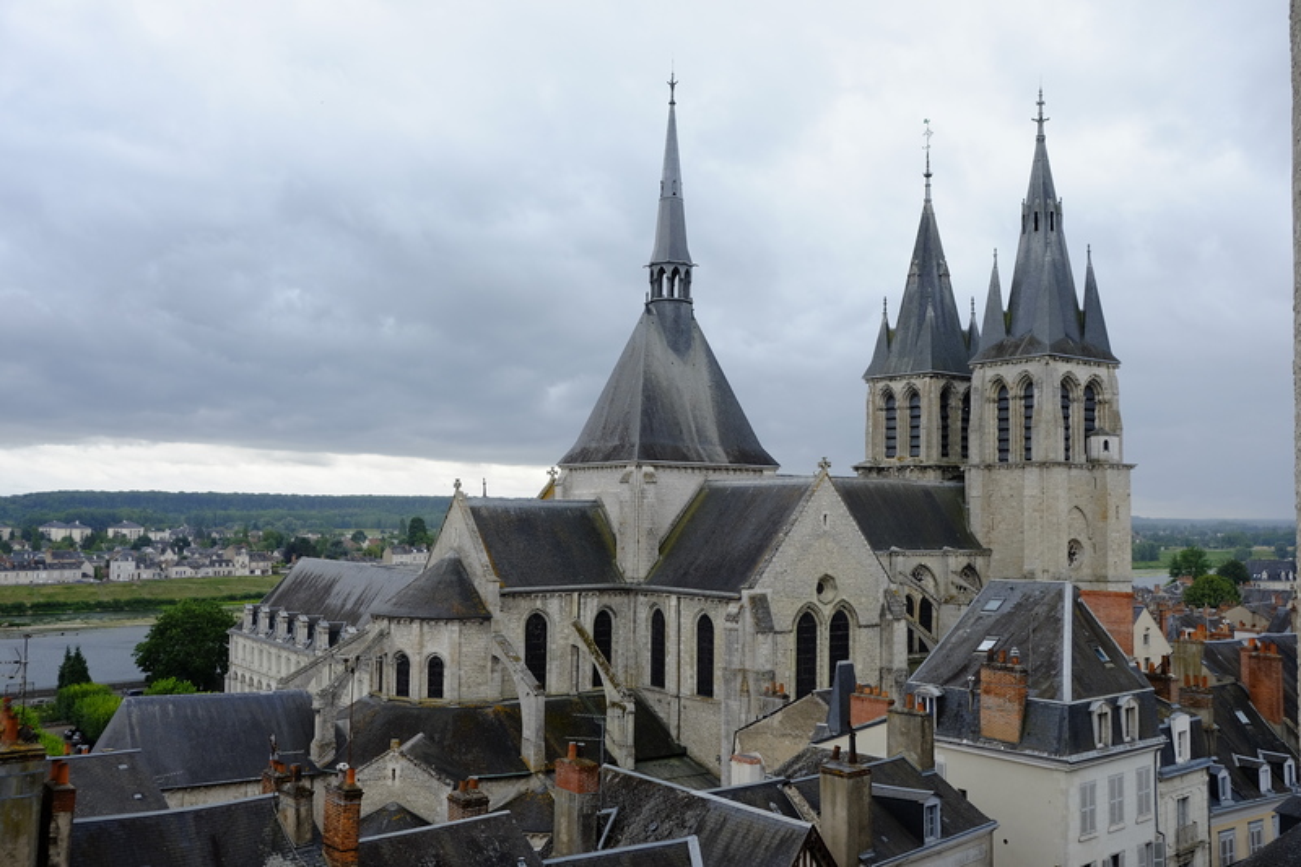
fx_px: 1265
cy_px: 434
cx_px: 650
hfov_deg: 54.4
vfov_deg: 37.8
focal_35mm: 35
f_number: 4
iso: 400
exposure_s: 1/210
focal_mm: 23
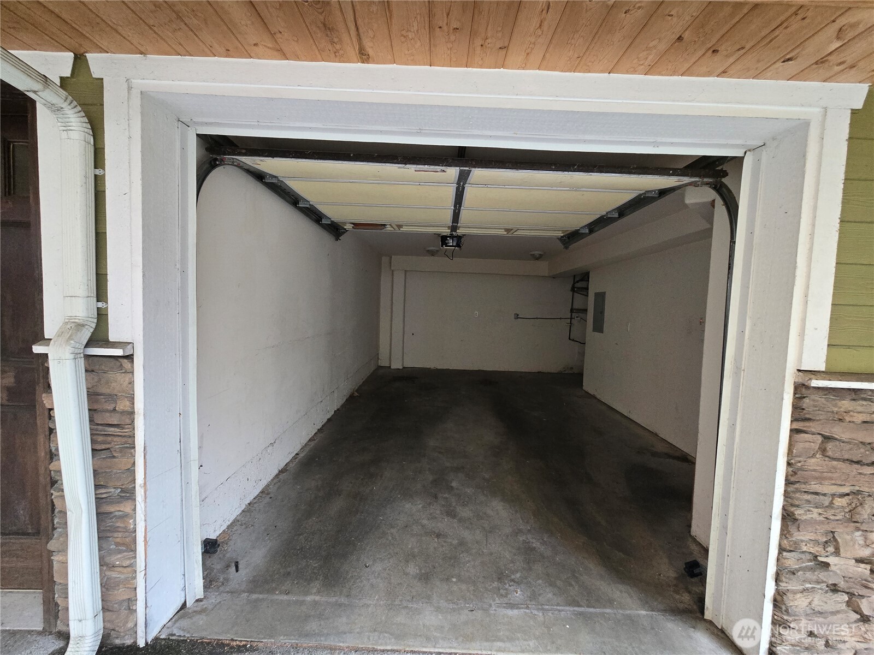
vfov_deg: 89.9
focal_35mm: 13
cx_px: 437
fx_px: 328
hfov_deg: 106.2
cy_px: 328
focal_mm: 2.2
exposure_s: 1/60
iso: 640
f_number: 2.2
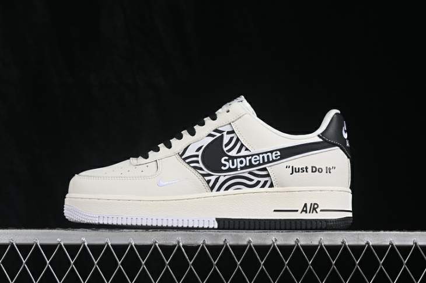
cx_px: 213
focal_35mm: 75
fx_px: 887
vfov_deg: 18.2
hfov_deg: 27.0
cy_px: 142
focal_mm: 50
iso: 160
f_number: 8
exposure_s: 1/80
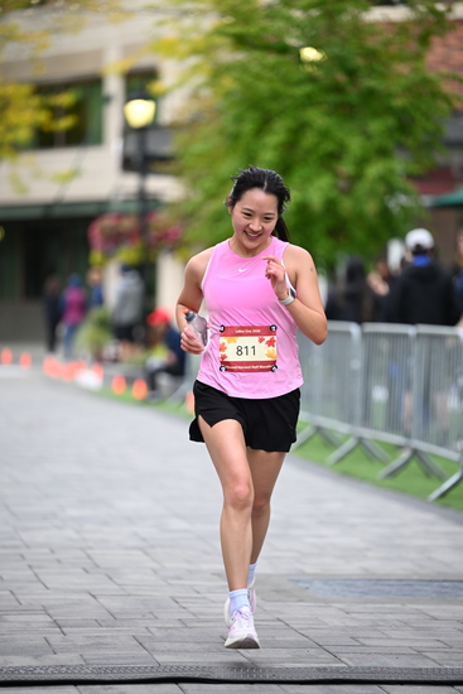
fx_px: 3181
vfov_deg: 12.4
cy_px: 347
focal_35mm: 165
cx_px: 232
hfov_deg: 8.3
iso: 1000
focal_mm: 165
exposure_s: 1/1600
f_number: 2.8
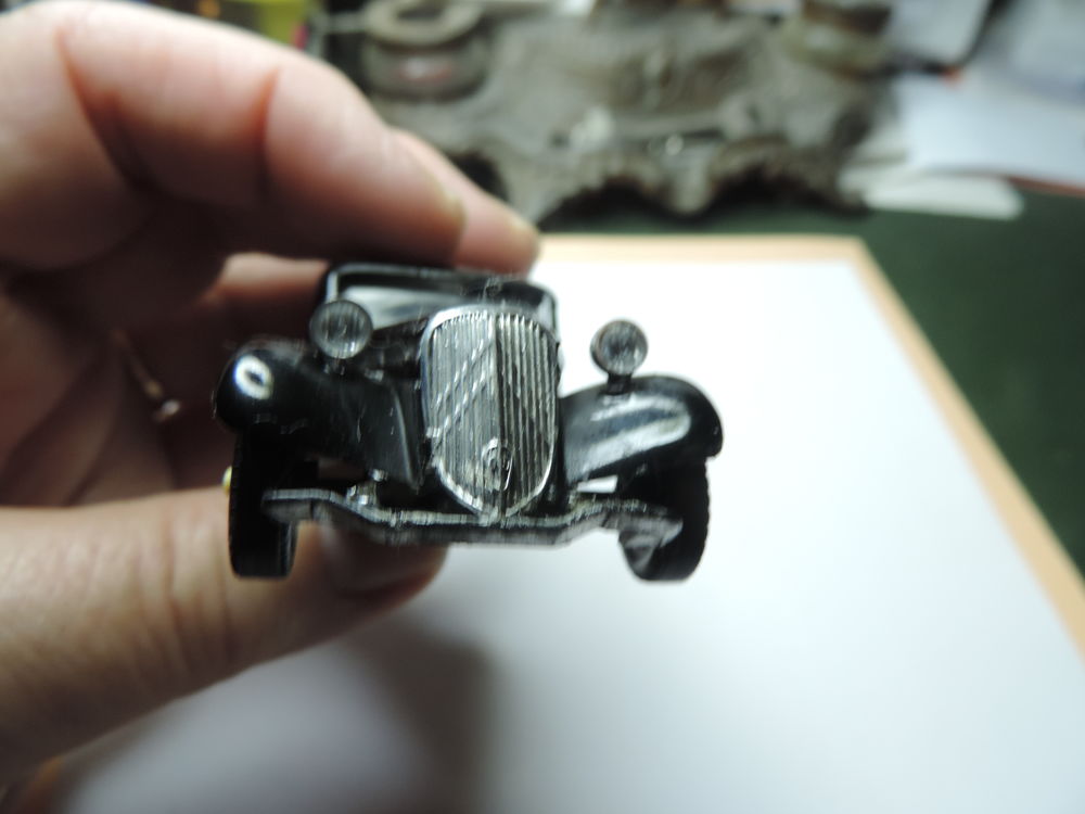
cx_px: 542
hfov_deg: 71.6
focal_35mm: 24
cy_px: 407
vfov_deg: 56.8
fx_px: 752
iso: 160
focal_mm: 4.3
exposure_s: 1/30
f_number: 3
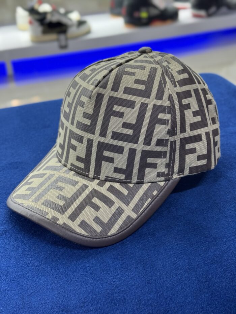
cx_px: 118
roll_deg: +2.0
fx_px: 436
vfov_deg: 39.7
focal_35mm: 48
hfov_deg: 30.3
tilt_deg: -32.9
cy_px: 157
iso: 64
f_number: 1.78
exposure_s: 1/50
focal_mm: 6.76
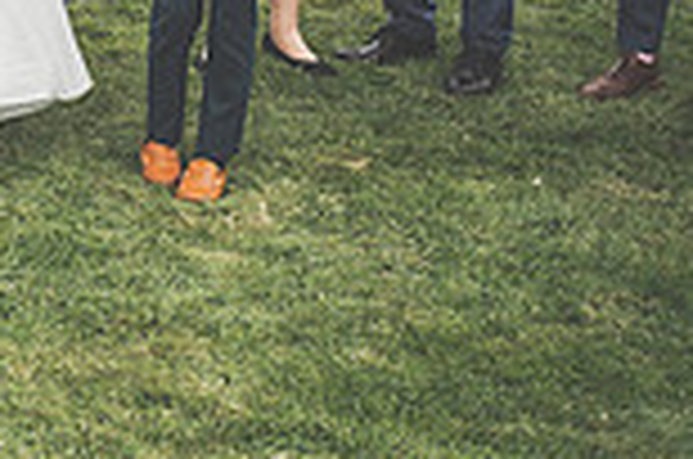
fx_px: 2536
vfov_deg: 10.0
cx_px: -252
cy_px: -216
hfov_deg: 14.8
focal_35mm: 132
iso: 200
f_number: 5
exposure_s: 1/400
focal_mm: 35
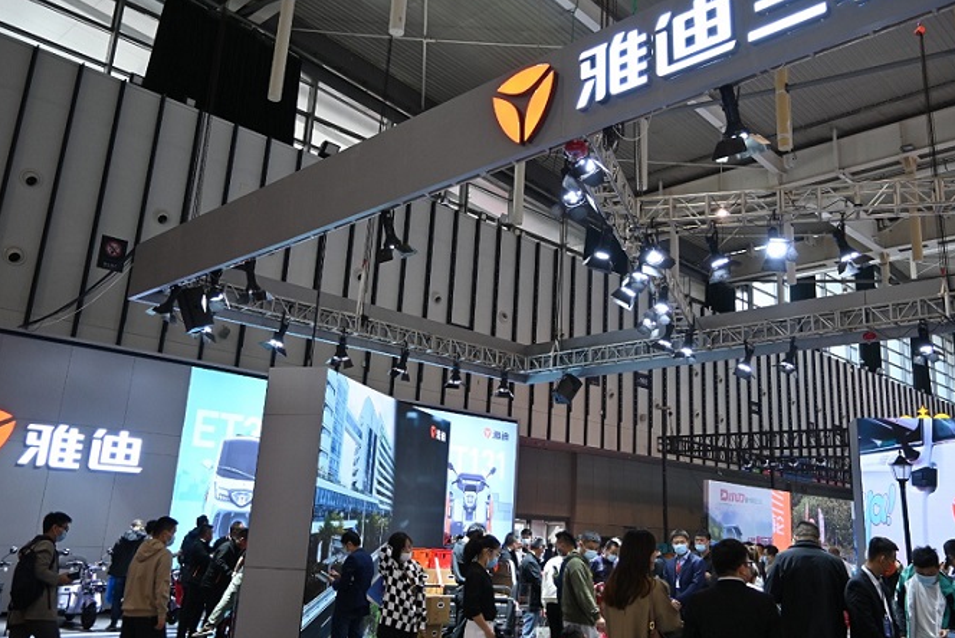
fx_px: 797
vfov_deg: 43.6
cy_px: 291
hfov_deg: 61.6
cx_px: 547
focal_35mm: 30
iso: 450
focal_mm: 16
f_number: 3.5
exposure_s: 1/125
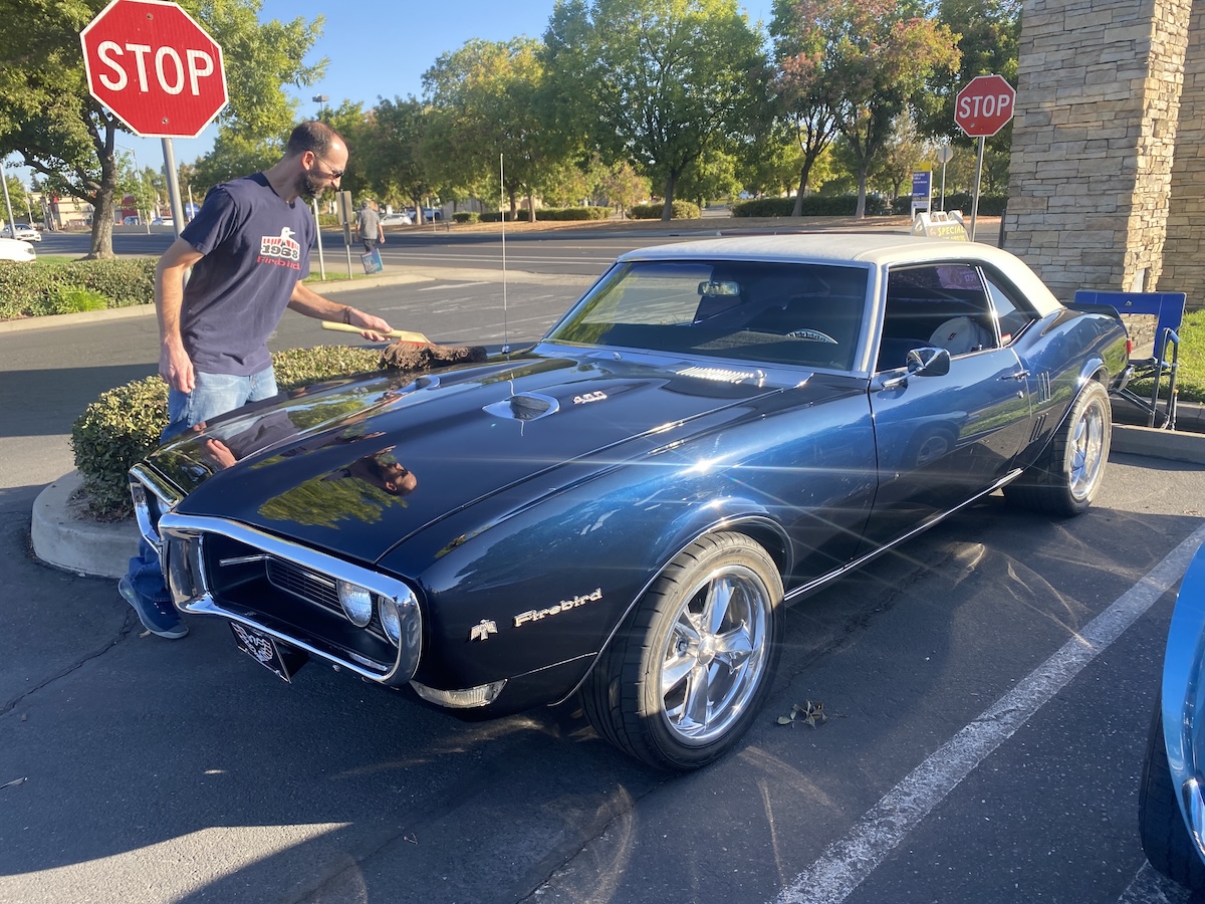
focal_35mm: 26
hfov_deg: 67.3
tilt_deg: -15.3
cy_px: 452
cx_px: 602
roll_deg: +3.3
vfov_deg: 53.1
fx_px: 905
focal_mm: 4.25
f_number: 1.8
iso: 32
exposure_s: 1/456
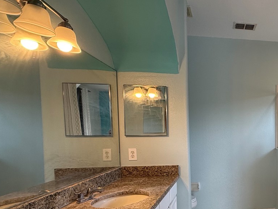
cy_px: 146
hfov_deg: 52.5
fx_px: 233
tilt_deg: -2.8
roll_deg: +0.0
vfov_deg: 47.1
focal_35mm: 29
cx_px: 260
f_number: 2.2
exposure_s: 1/120
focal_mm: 2.22
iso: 160
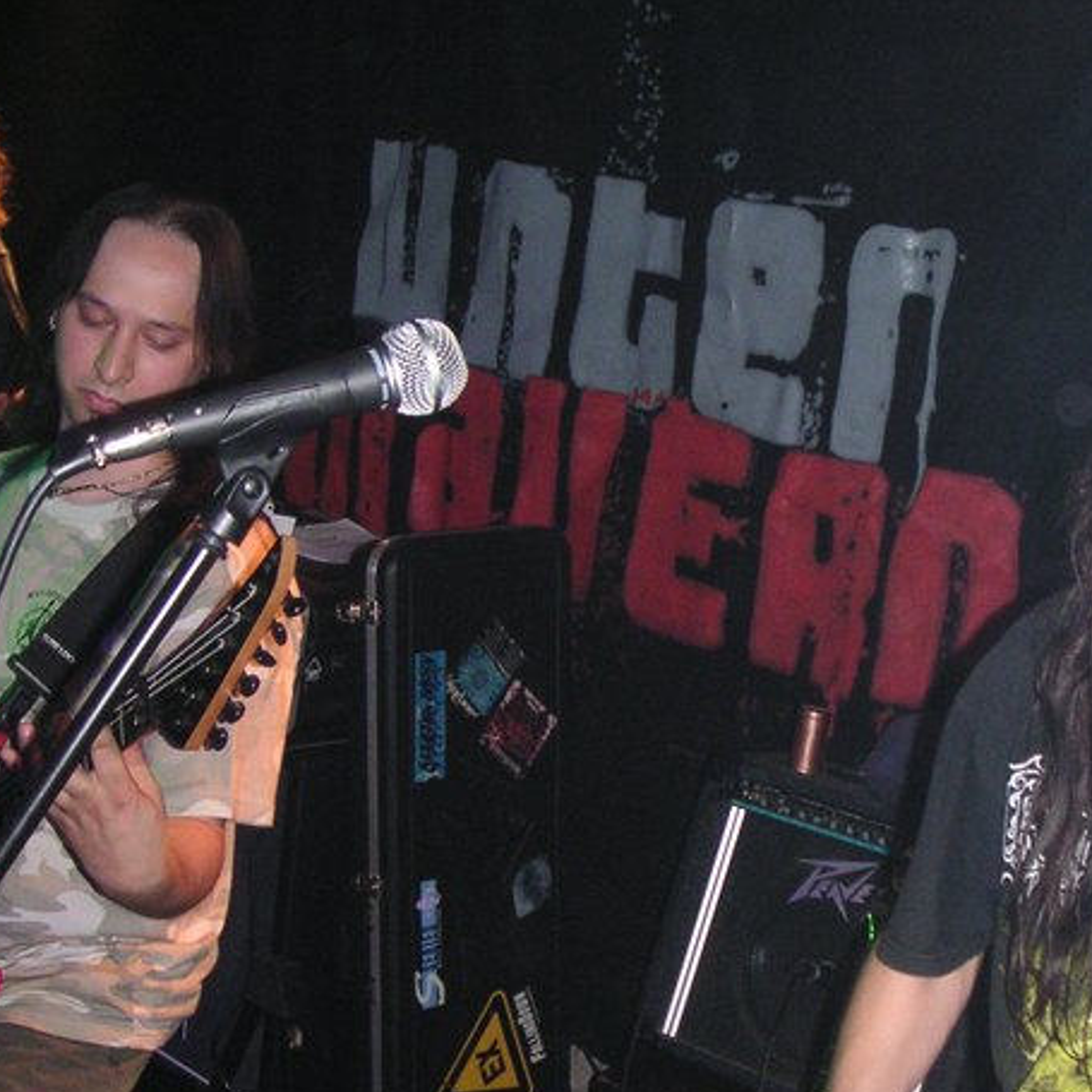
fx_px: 2106
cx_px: 698
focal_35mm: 59
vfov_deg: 29.0
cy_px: 636
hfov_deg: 28.9
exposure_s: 1/45
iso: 160
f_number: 2.8
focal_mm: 6
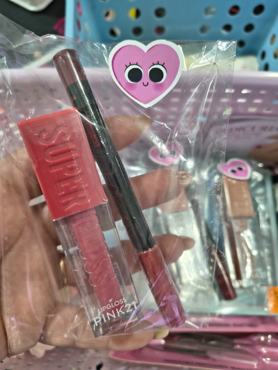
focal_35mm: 24
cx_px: 139
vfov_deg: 71.6
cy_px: 185
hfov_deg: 56.8
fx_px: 257
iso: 556
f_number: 1.8
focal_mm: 5.56
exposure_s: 1/100
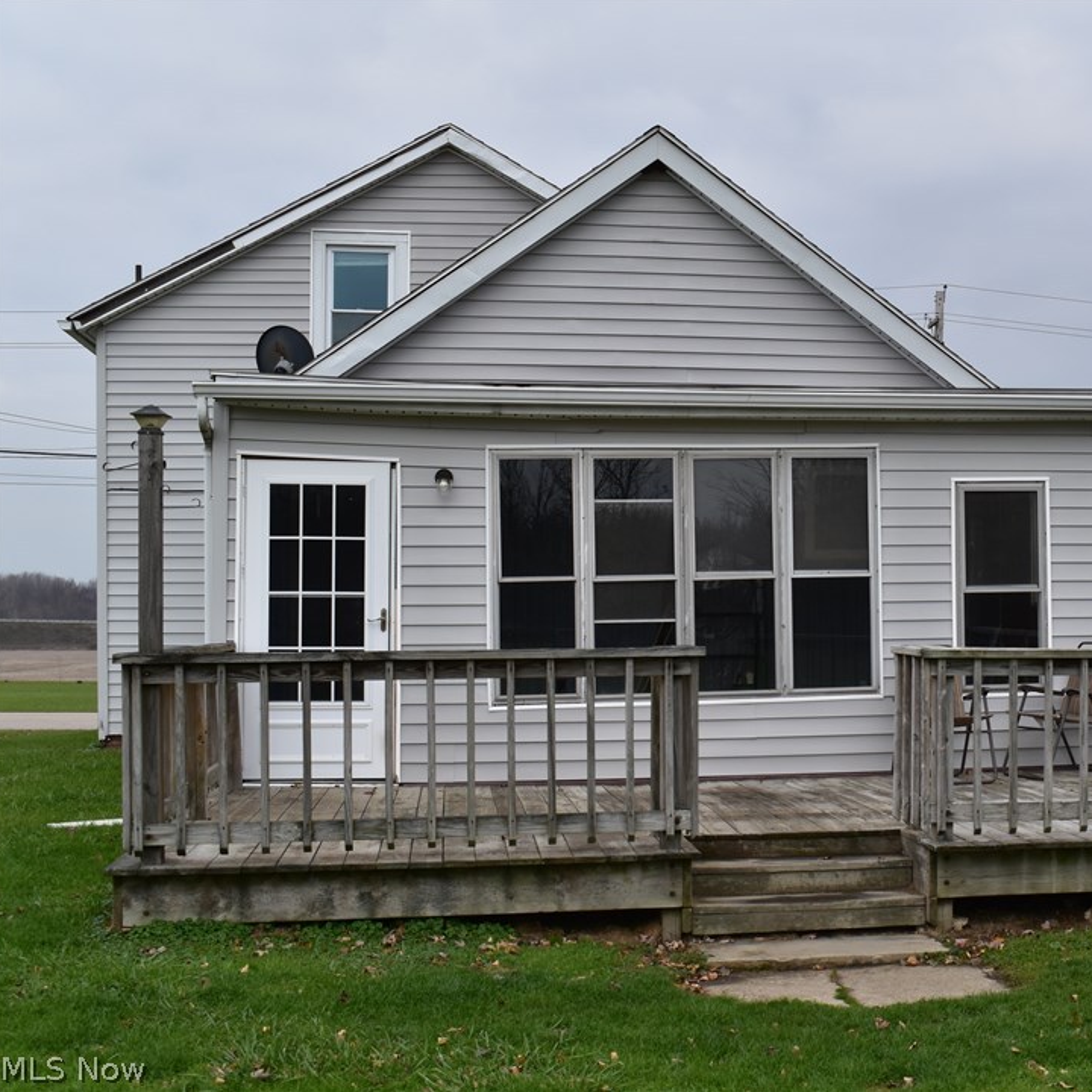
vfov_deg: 34.0
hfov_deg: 33.4
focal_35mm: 50
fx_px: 1785
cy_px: 544
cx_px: 816
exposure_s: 1/400
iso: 400
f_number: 11
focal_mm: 26
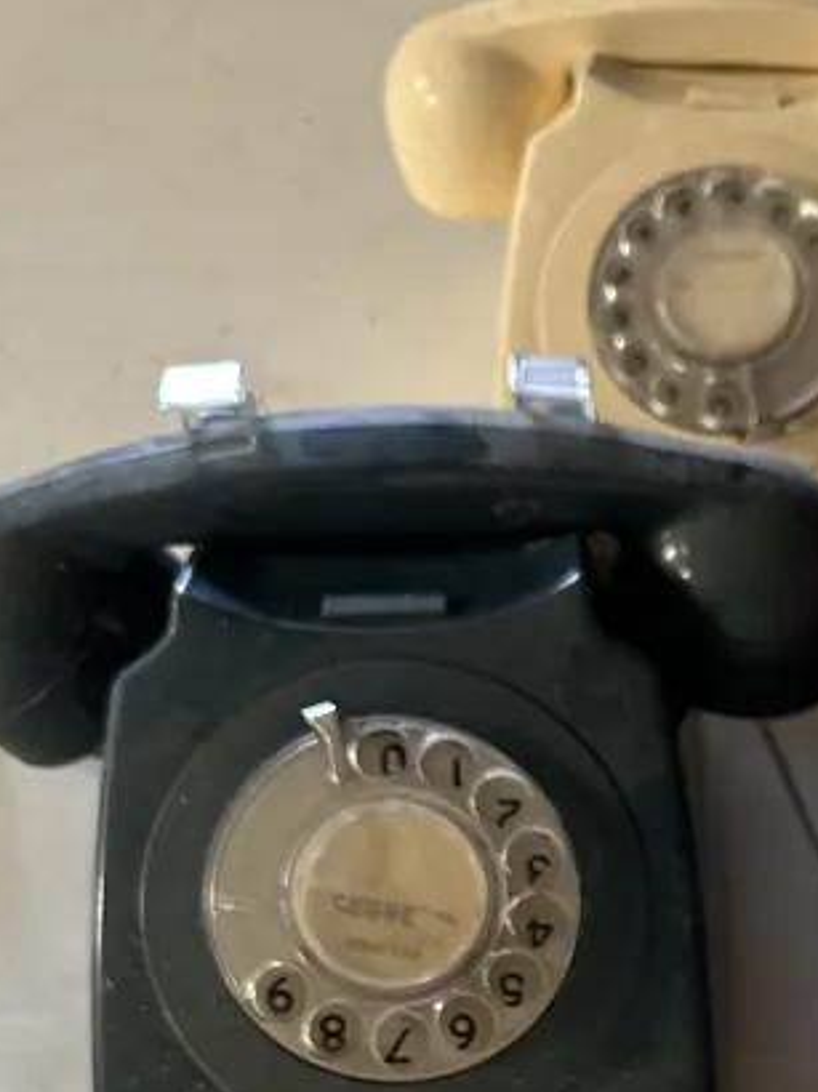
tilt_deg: -54.7
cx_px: 874
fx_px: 1892
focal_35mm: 60
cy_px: 1233
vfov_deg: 28.8
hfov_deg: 23.1
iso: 250
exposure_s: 1/50
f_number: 1.78
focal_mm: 6.86
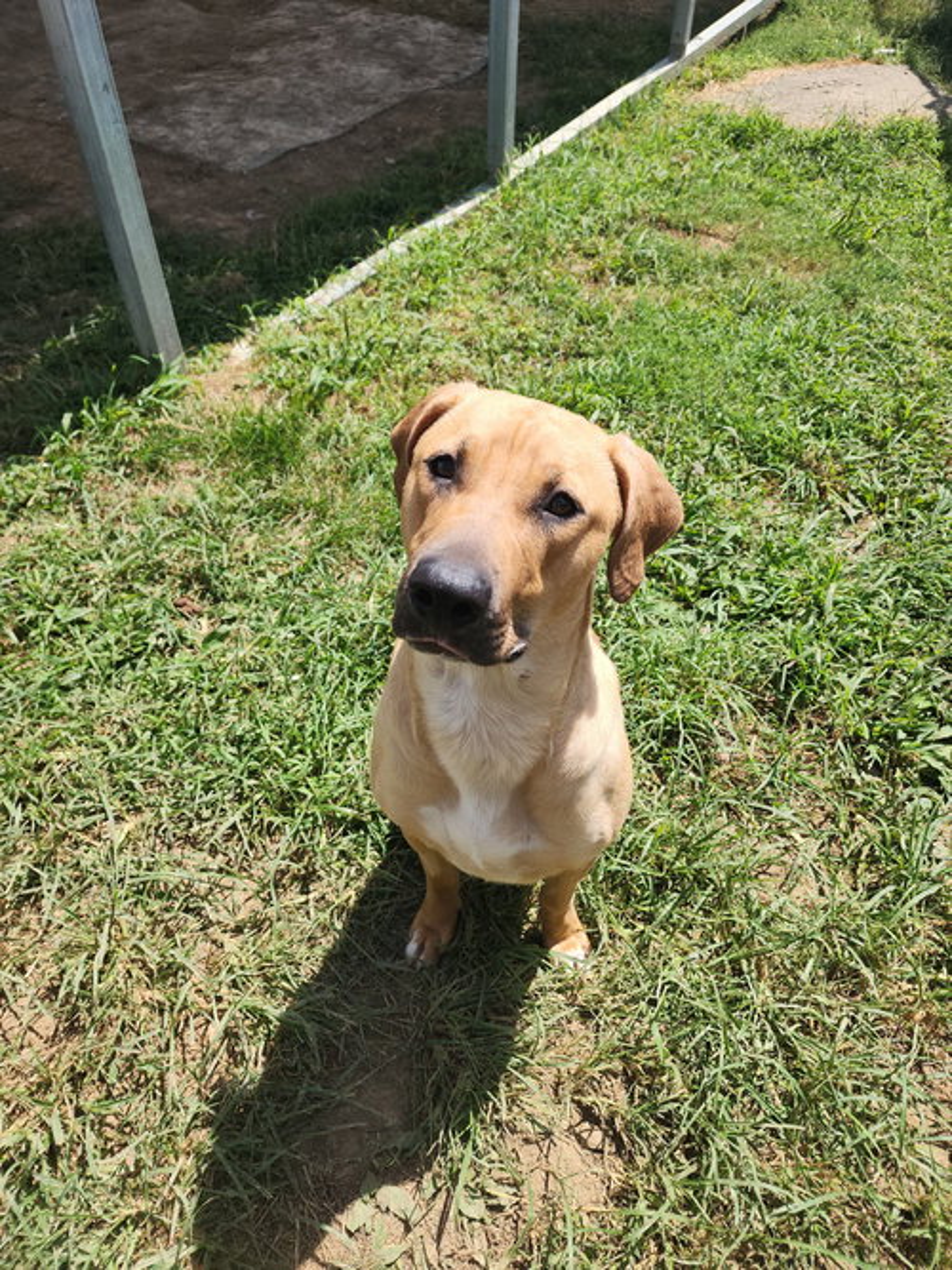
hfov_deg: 58.9
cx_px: 476
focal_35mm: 23
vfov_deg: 73.9
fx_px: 844
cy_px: 635
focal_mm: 6.4
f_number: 1.8
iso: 12
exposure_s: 1/657
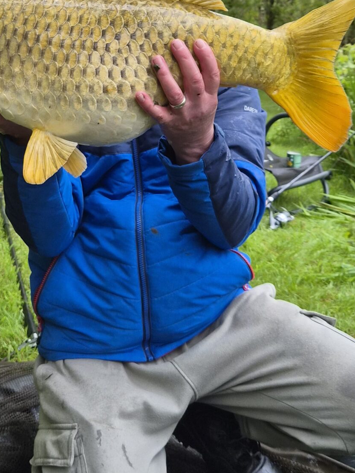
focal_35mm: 53
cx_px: 147
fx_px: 725
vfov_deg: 35.1
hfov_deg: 27.5
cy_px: 99
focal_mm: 5.4
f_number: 1.8
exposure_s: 1/180
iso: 125
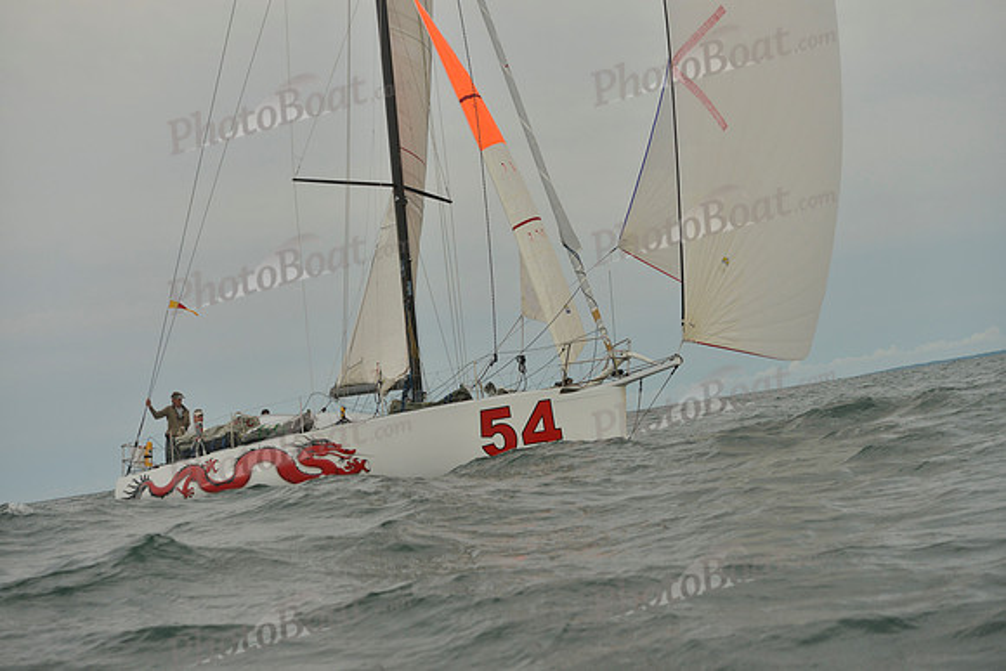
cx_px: 503
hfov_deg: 28.8
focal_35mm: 70
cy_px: 336
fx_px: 1956
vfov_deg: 19.5
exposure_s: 1/1250
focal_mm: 70
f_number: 4.5
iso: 400
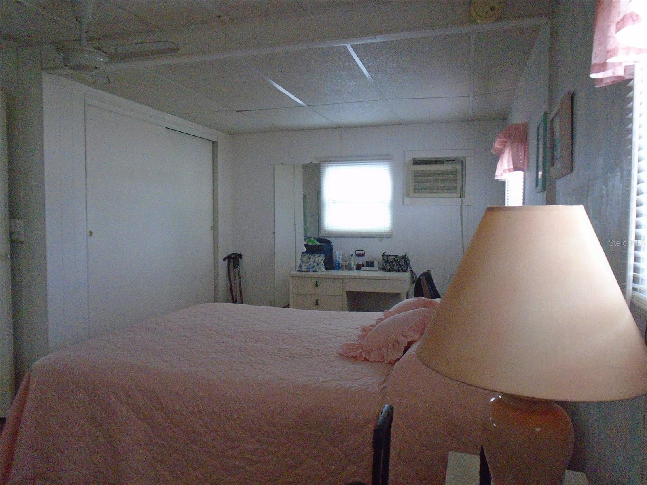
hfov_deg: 67.3
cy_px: 242
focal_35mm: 26
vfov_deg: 53.1
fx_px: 486
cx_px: 324
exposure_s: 1/125
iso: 800
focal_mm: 4.6
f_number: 3.2
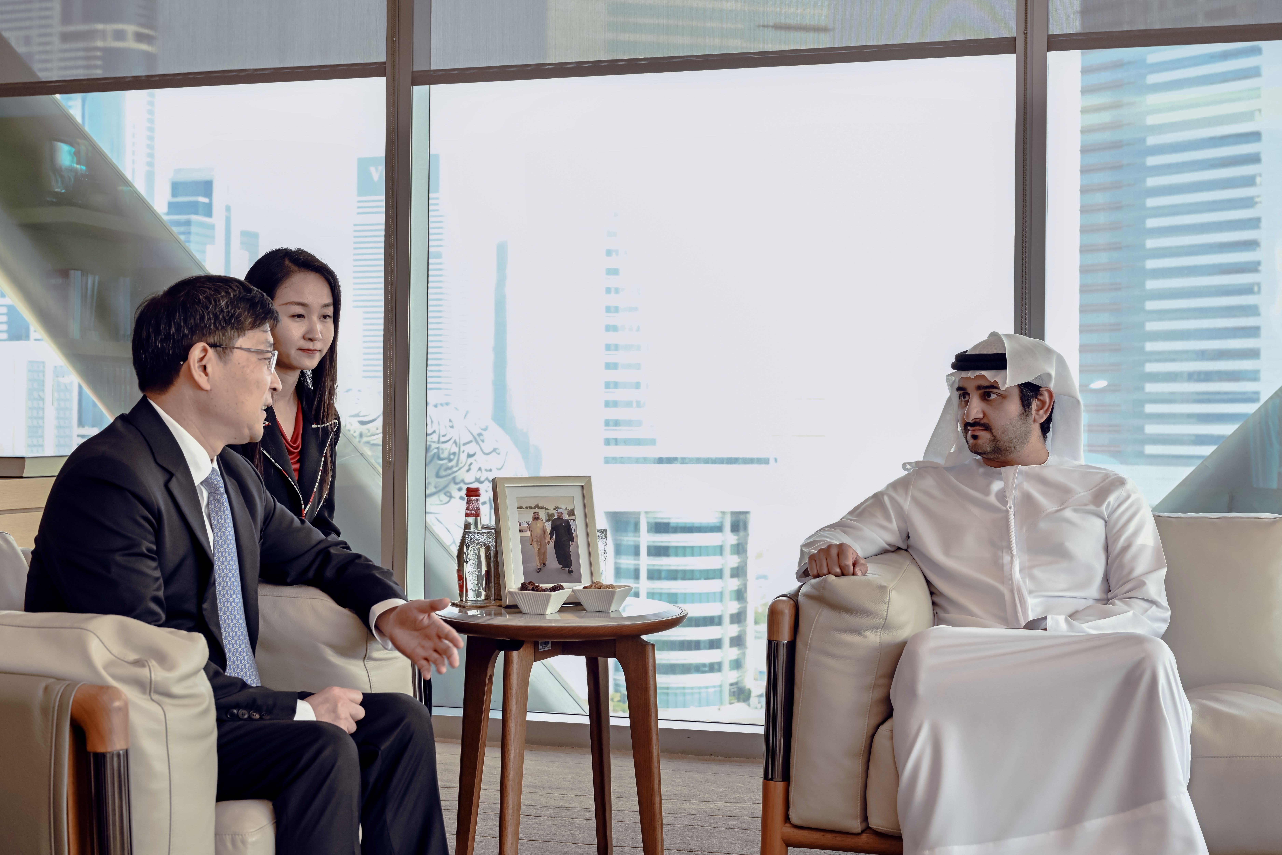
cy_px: 428
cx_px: 641
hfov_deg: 47.4
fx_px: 1460
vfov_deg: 32.6
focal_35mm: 41
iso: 800
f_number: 6.3
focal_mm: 41
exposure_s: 1/250
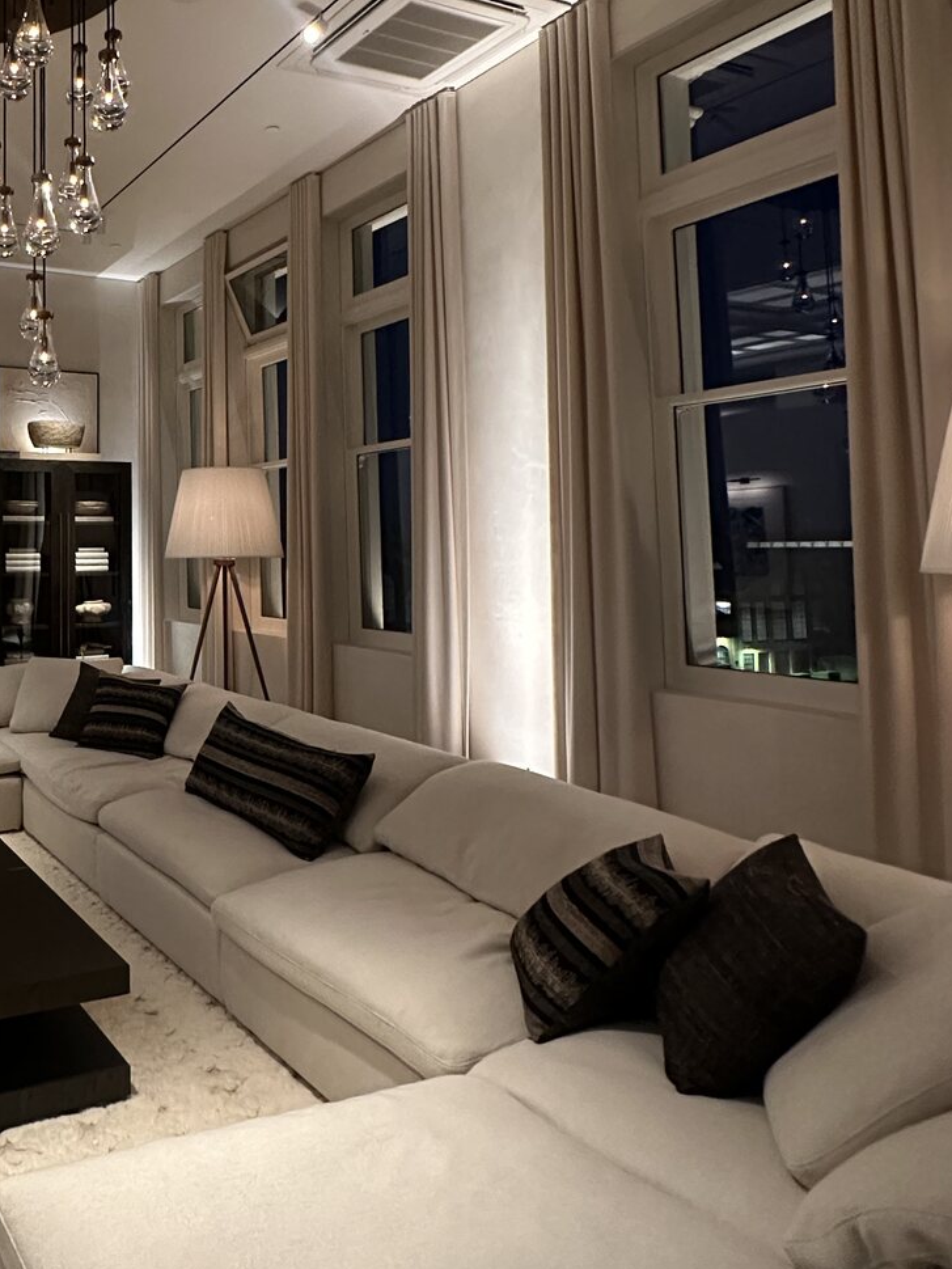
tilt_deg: +3.8
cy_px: 485
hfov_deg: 47.4
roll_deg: +0.2
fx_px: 953
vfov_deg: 66.4
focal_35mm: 26
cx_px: 84
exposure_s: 1/60
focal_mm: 2.22
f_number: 2.2
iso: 800
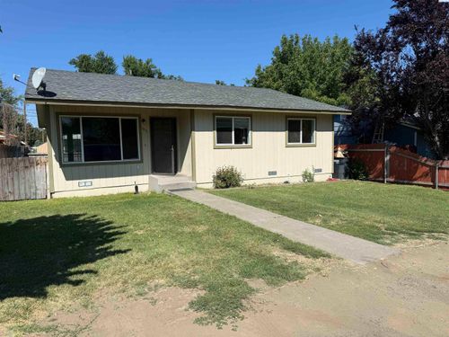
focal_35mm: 24
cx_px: 224
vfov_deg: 56.8
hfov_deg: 71.6
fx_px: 311
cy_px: 168
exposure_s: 1/5319
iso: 80
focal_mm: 6.76
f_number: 1.78
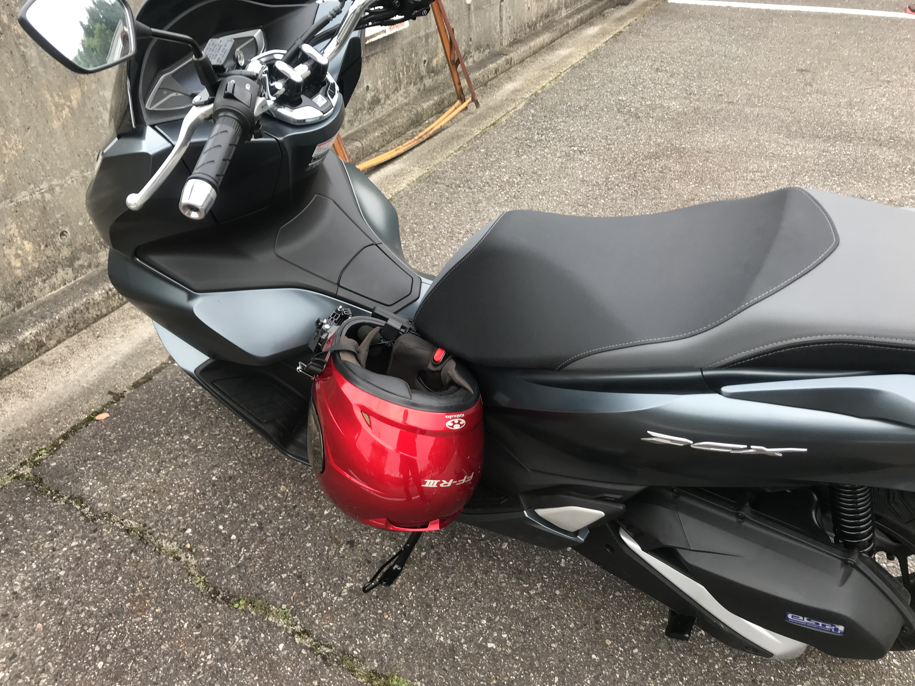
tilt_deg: -33.1
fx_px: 740
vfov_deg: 49.7
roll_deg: -1.6
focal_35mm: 28
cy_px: 343
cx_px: 458
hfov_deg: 63.4
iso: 32
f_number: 1.8
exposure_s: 1/60
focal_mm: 3.99
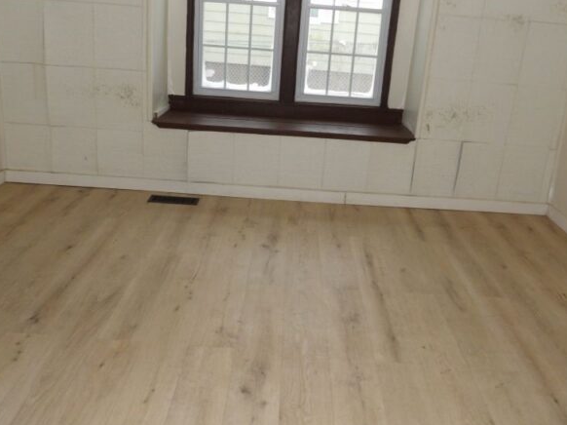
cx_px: 300
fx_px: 540
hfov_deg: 55.3
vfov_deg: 42.8
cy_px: 181
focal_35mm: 33
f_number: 3.2
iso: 200
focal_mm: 4.3
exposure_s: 1/33
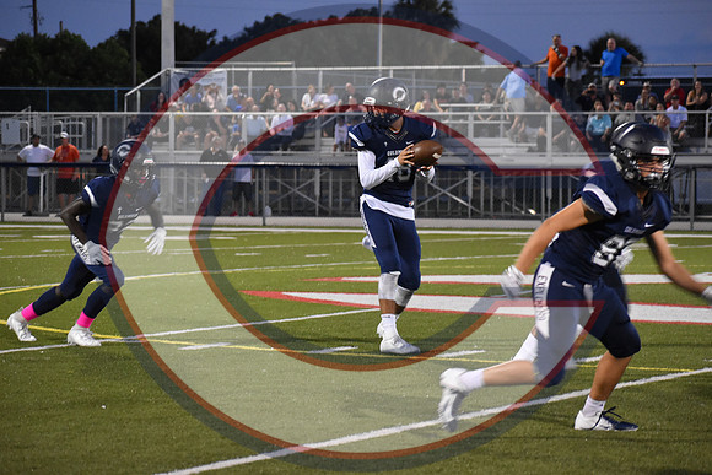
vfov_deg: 8.3
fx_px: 3264
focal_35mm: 165
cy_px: 238
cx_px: 356
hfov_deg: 12.4
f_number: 4.8
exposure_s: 1/125
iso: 3200
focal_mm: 110
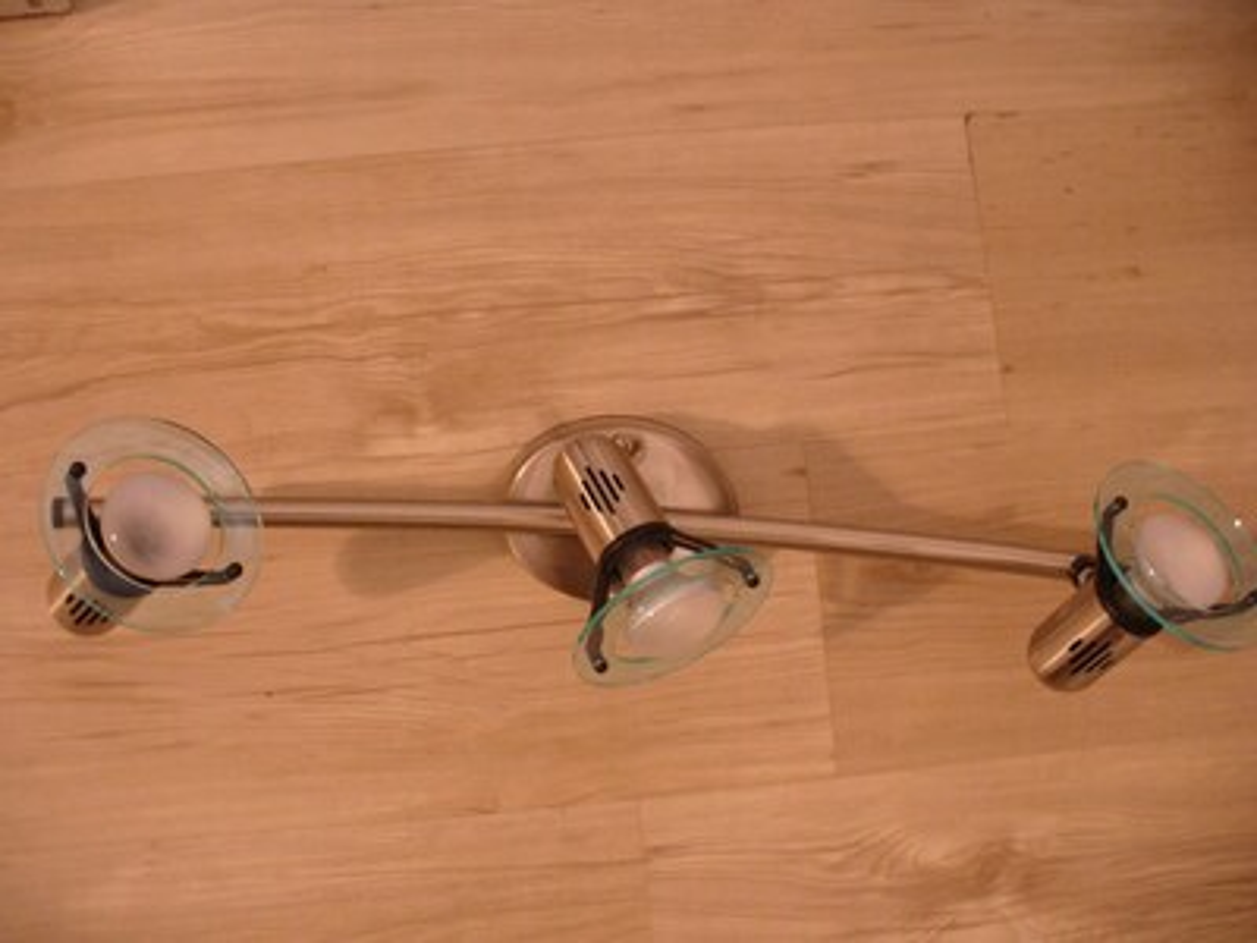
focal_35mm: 37
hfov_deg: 50.1
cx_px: 628
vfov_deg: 38.7
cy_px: 472
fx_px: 1344
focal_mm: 6.1
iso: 200
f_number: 2.8
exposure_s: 1/13
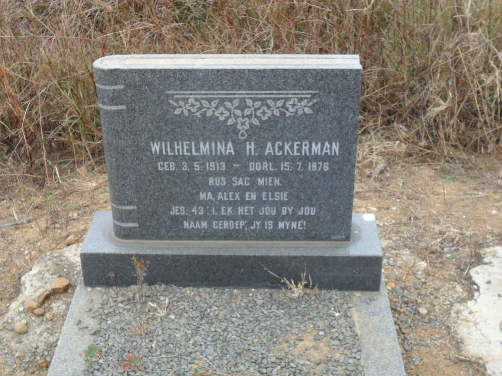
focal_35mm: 52
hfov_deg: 36.8
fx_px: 754
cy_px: 188
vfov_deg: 28.0
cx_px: 251
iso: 100
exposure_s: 1/90
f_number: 5
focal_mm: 9.3
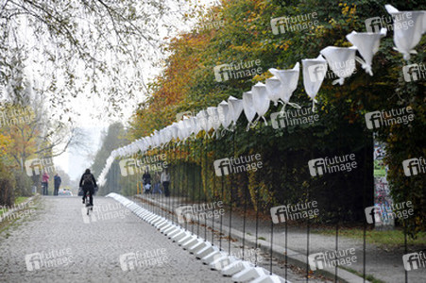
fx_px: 2365
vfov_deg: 6.9
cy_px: 142
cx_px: 213
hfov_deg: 10.3
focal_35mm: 200
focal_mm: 200
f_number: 7.1
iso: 250
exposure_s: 1/200
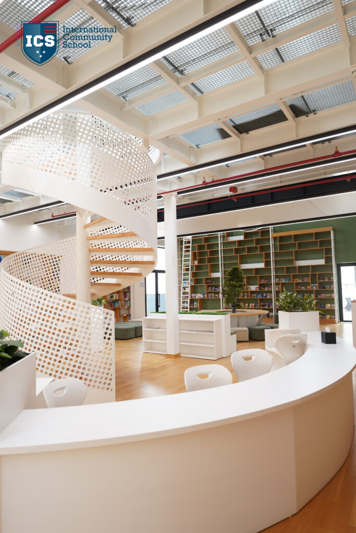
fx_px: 326
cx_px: 178
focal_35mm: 22
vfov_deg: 78.6
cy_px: 266
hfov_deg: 57.2
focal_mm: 14.7
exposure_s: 1/160
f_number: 2.8
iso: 250
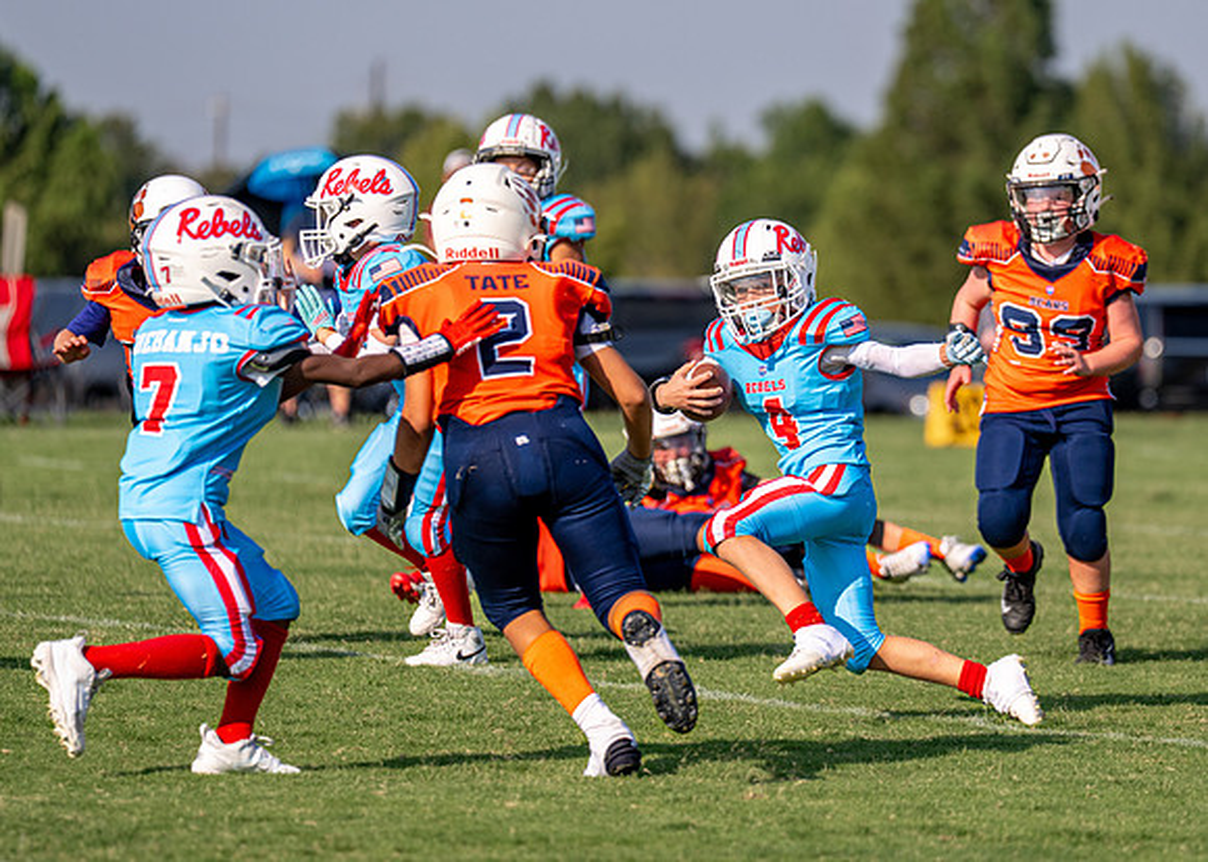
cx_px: 864
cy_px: 369
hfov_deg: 6.7
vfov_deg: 4.8
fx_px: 10272
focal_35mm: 299
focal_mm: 200
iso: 160
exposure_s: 1/4000
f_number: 2.8
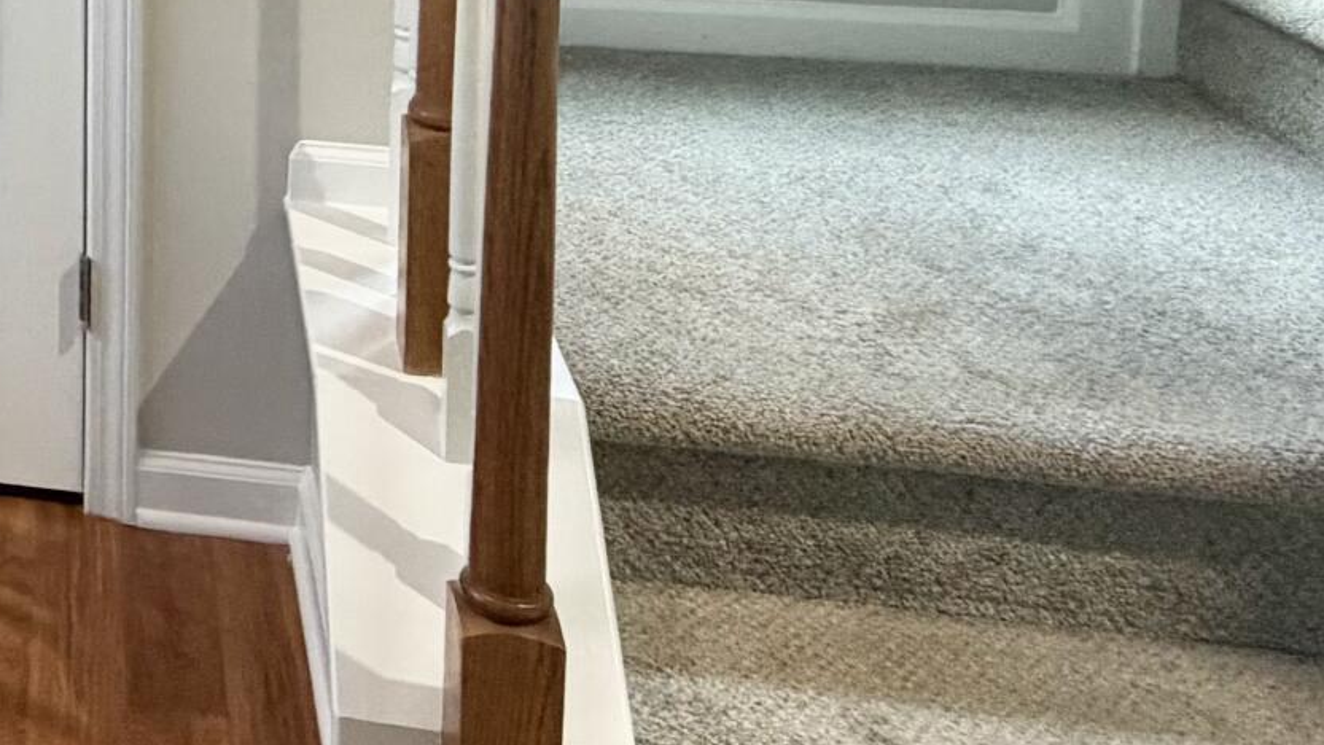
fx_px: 1931
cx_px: -388
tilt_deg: -6.3
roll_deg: +2.1
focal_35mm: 55
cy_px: -341
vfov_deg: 19.3
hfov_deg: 30.2
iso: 320
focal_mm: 2.22
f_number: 2.2
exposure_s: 1/60
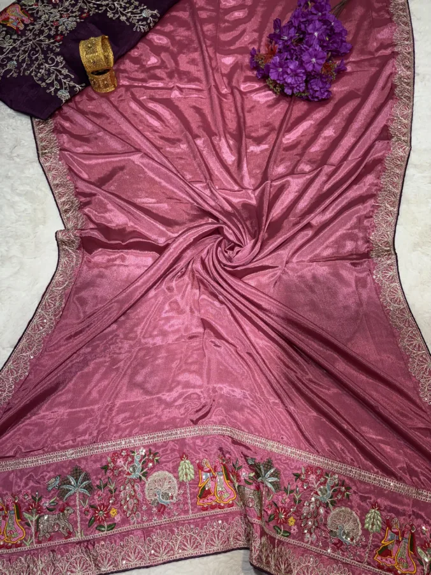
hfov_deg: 53.1
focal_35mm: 26
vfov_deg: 67.3
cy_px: 288
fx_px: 432
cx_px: 216
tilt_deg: -70.6
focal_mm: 5.96
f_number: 1.6
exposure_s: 1/147
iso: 32
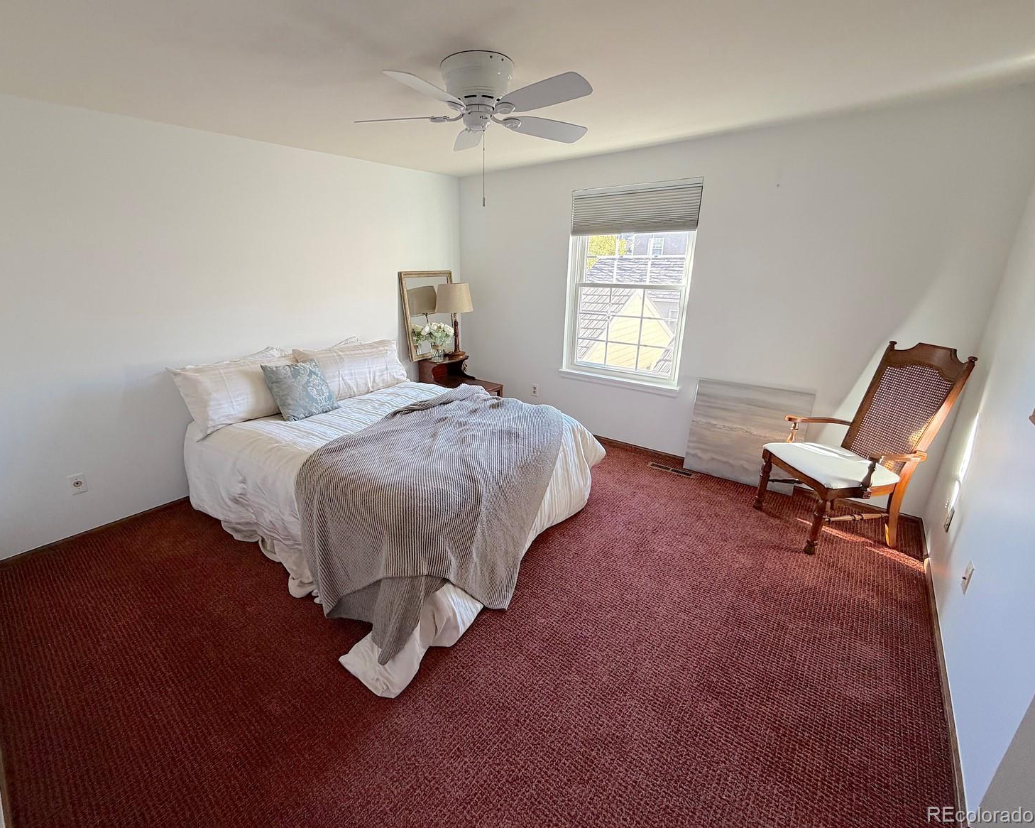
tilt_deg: -18.0
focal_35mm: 15
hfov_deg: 96.6
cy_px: 403
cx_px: 474
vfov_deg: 84.0
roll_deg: +0.4
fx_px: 459
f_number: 2.2
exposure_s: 1/60
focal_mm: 2.22
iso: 250
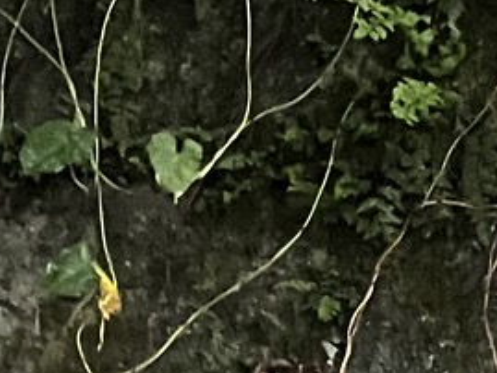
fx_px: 2772
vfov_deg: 6.6
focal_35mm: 193
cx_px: 1463
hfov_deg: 8.6
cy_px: 1311
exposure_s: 1/44
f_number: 1.6
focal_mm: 5.1
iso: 500
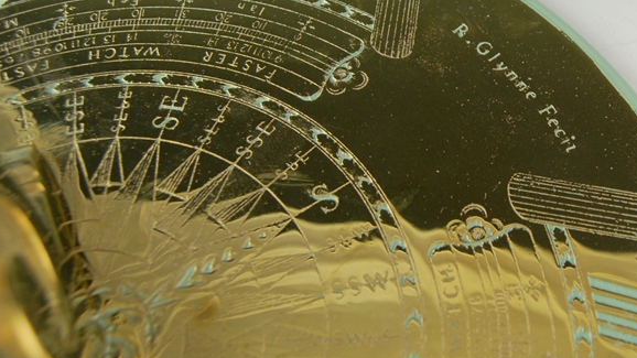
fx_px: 828
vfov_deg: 24.2
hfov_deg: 40.9
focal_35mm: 49
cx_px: 479
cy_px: 100
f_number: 5
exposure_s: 1/80
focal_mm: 20
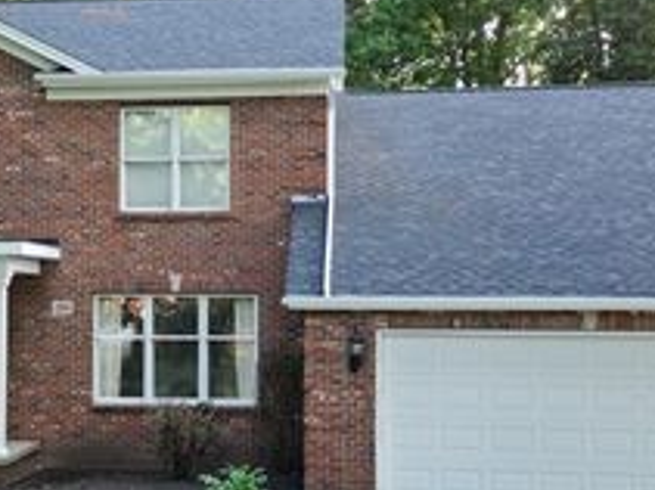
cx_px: 211
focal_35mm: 57
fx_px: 1078
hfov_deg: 33.5
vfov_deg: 25.5
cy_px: 333
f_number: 1.7
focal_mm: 6.72
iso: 140
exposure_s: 1/250
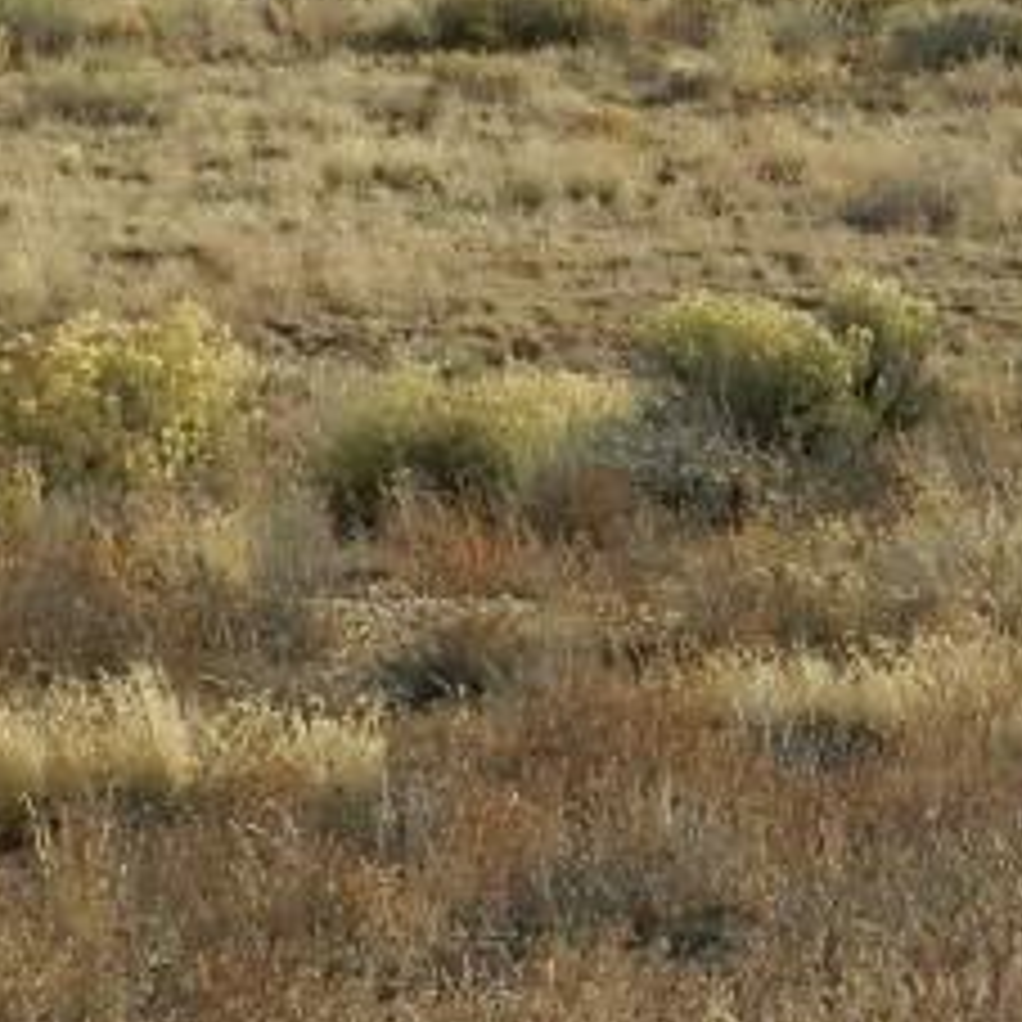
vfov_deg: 9.2
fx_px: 6313
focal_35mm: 189
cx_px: 1135
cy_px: 36
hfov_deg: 9.2
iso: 160
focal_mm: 13.5
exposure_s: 1/60
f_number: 4.8
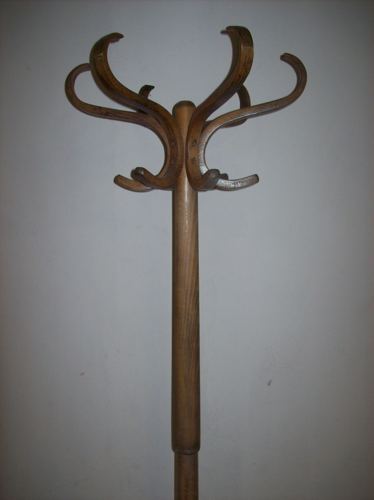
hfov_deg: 39.6
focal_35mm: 36
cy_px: 250
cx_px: 187
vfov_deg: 51.4
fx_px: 519
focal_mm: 6
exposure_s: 1/64
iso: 80
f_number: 2.7
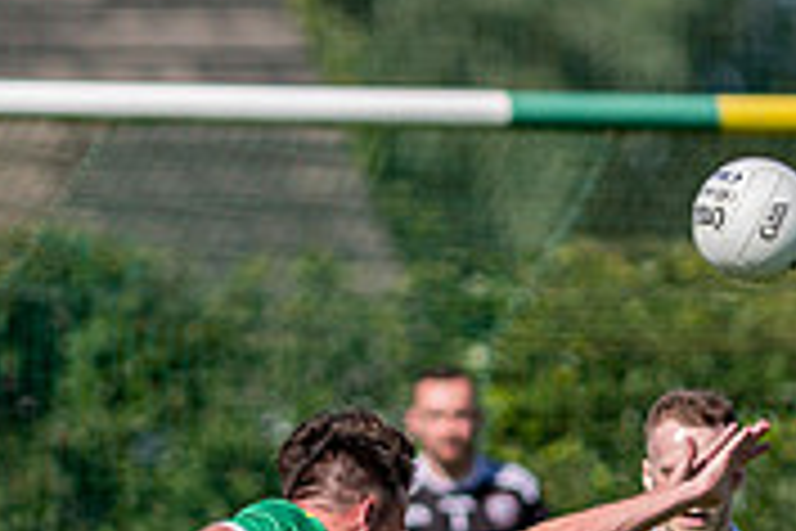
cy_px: 858
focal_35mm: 1582
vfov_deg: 0.9
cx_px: 455
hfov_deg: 1.3
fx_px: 34977
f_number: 2.8
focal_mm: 300
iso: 100
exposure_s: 1/2000
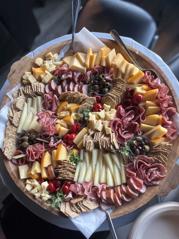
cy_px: 120
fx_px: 179
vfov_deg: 67.3
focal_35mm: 26
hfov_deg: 53.1
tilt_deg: -80.3
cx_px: 90
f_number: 1.5
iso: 160
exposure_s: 1/60
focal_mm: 5.7
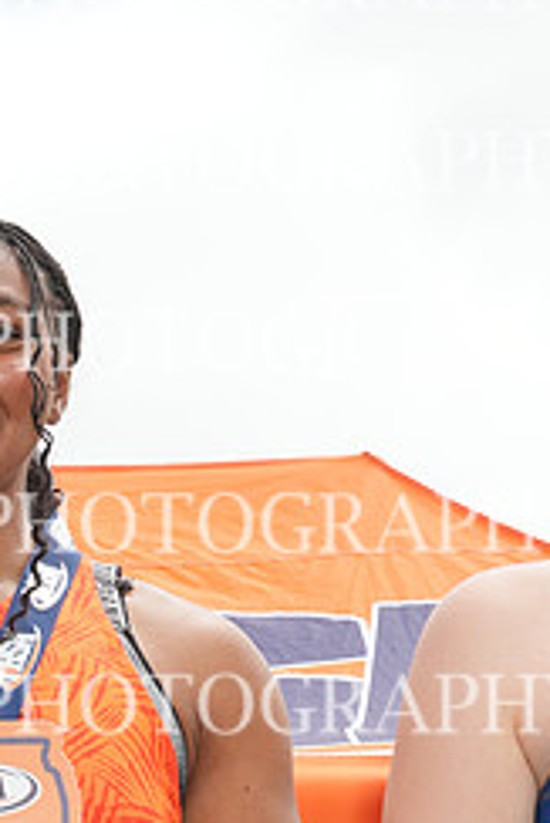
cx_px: -54
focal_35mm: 114
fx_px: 2609
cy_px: 793
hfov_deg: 11.9
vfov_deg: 17.6
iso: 160
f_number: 11
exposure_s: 1/160
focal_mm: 32
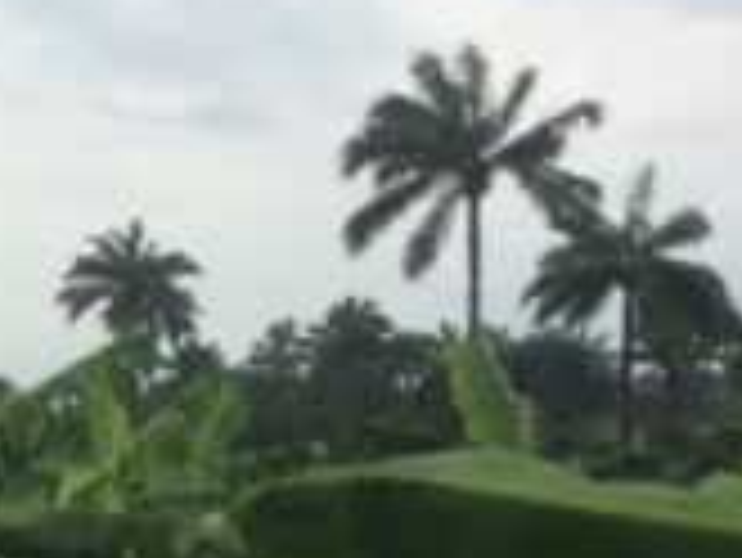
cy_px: 432
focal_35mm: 89
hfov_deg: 20.4
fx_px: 1909
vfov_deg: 16.5
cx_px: -187
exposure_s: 1/662
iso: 32
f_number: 2.2
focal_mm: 4.15
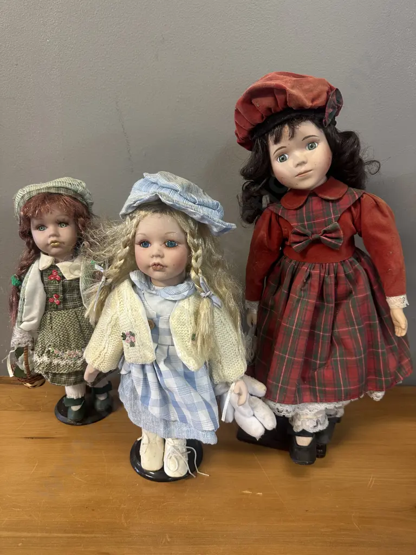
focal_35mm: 24
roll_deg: -1.1
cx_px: 208
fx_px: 385
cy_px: 278
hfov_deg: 56.8
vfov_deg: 71.6
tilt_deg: -18.8
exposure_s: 1/50
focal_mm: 6.86
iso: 200
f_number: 1.78
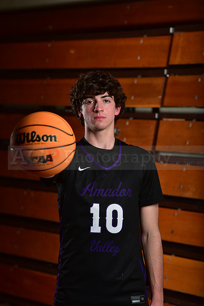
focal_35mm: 200
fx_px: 1699
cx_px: 102
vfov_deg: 10.3
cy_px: 153
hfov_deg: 6.9
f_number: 5.6
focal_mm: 200
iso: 250
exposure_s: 1/250
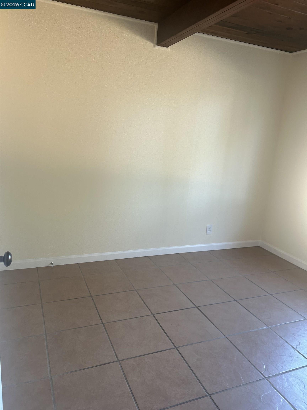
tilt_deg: -13.9
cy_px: 205
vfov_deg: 67.3
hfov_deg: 53.1
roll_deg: -4.1
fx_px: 307
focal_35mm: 26
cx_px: 154
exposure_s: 1/121
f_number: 1.5
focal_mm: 5.7
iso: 100
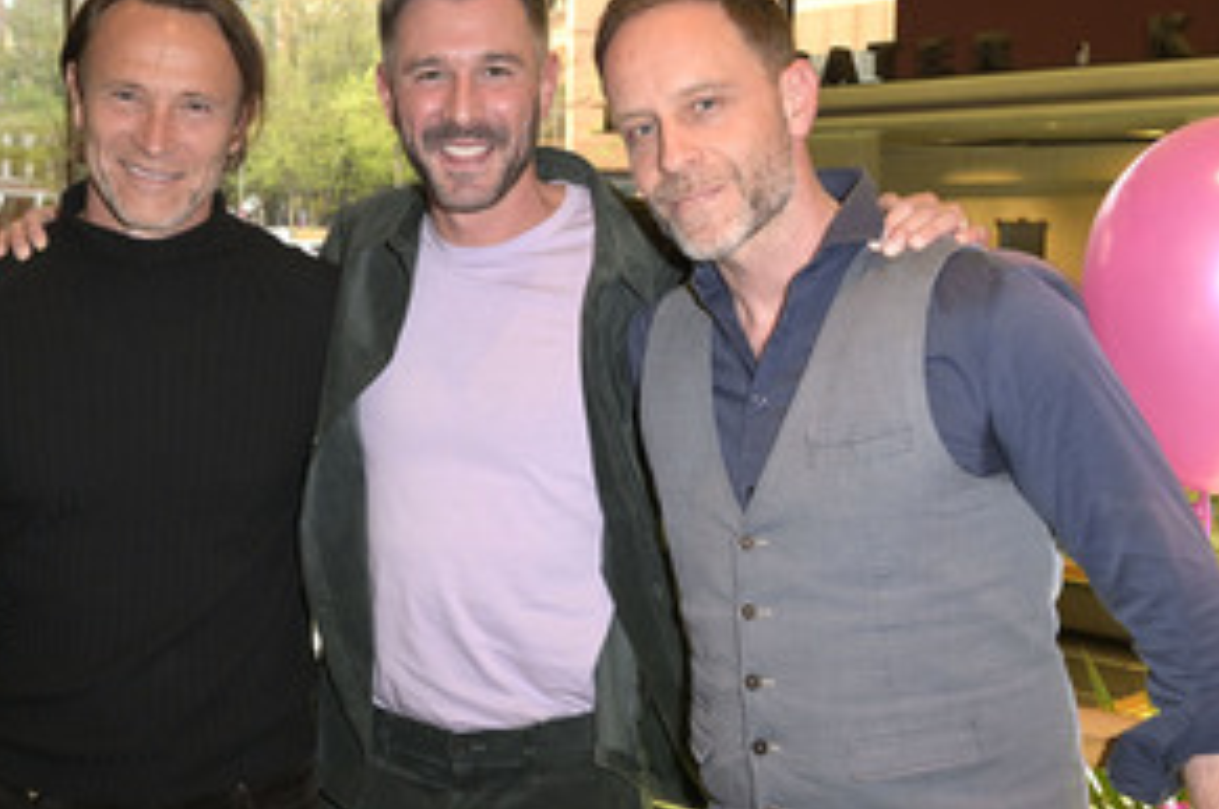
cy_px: 478
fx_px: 1521
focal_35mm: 45
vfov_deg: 29.7
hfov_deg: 43.5
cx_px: 492
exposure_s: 1/100
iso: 2500
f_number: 6.3
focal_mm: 29
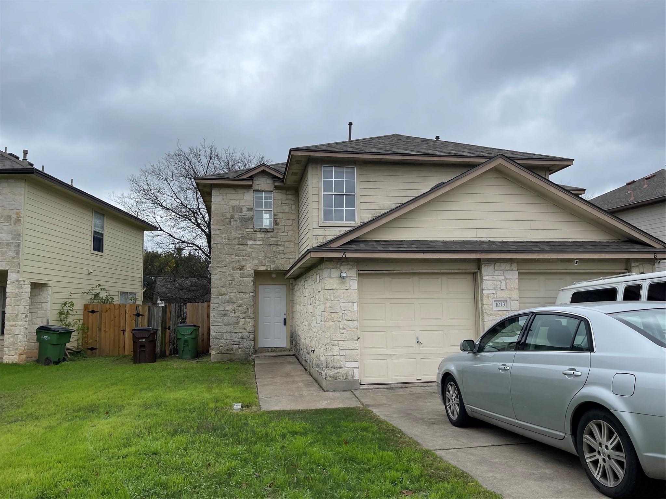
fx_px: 500
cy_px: 250
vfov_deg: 53.1
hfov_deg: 67.3
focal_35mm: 26
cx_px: 333
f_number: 1.6
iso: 32
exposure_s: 1/1513
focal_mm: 5.1
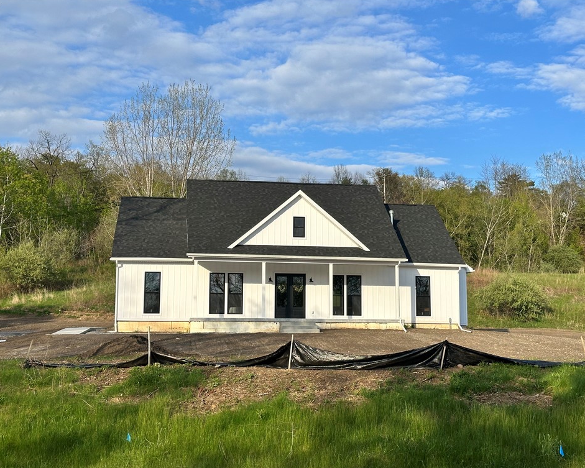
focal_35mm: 51
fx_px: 883
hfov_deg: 36.7
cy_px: 236
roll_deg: -0.2
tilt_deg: +8.3
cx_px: 296
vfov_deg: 29.7
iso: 64
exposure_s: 1/3155
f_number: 1.78
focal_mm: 6.86
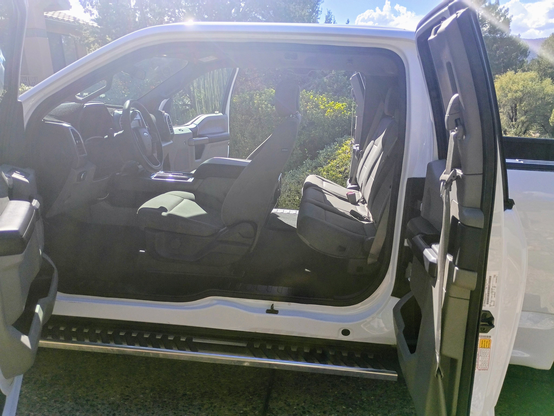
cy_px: 208
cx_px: 277
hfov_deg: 61.7
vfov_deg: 48.2
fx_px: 464
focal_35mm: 29
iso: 100
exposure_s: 1/561
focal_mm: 4.27
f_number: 1.8
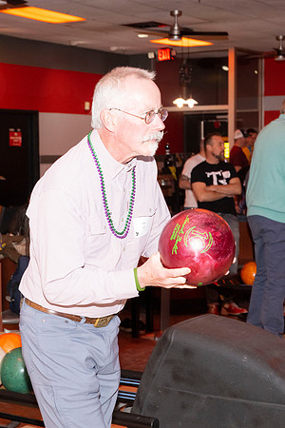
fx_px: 855
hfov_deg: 18.9
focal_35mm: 72
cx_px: 95
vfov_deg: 28.1
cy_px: 214
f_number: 5.6
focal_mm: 48
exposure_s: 1/100
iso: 2000
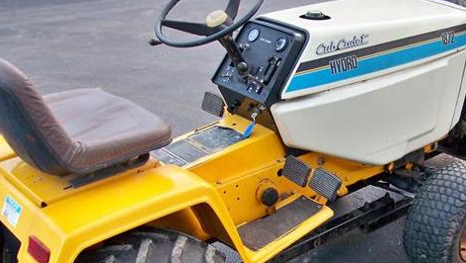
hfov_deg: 36.3
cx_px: 301
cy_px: 201
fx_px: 705
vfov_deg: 20.9
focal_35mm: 57
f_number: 2.8
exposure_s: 1/30
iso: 125
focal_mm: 5.85
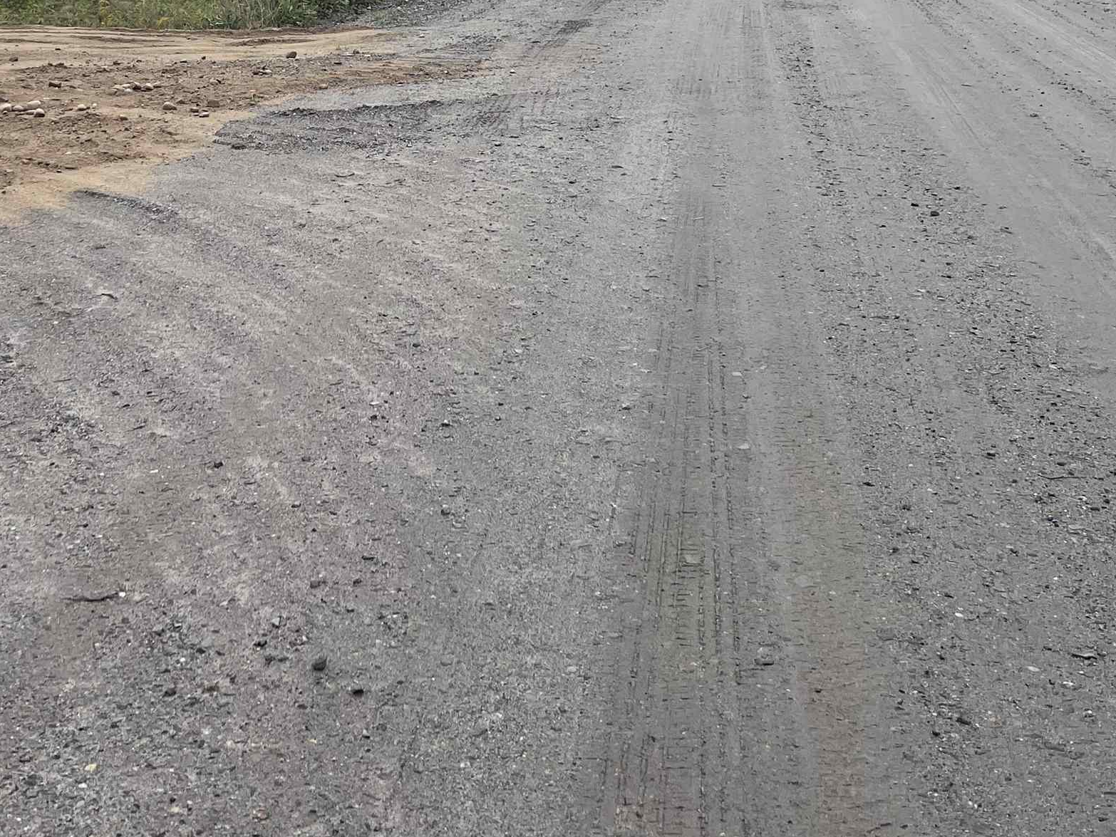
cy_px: 32
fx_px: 1644
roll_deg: -0.8
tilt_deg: -0.7
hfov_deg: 36.7
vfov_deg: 27.2
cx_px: 294
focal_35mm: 51
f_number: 1.5
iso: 50
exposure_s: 1/1377
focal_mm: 5.7
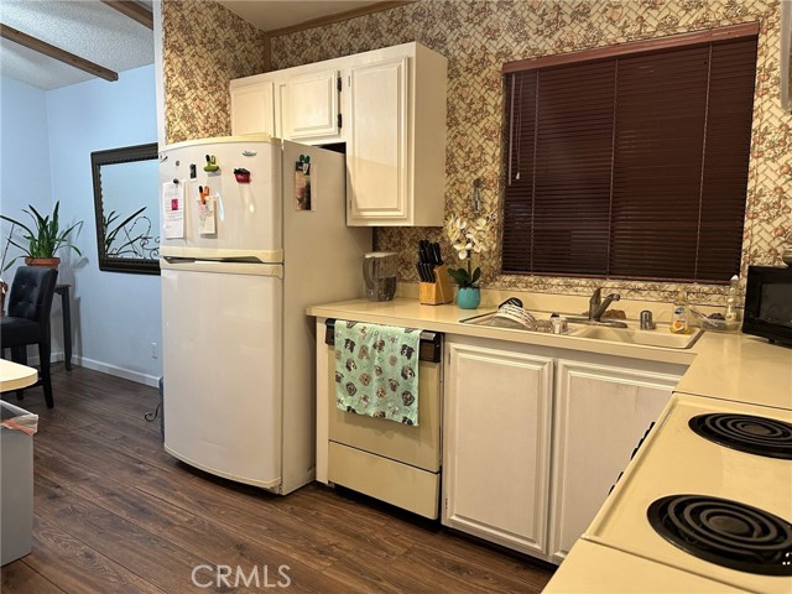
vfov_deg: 56.8
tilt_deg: -6.6
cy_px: 297
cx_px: 396
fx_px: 549
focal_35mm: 24
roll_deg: -0.1
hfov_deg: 71.6
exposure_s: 1/60
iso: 320
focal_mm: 6.86
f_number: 1.78
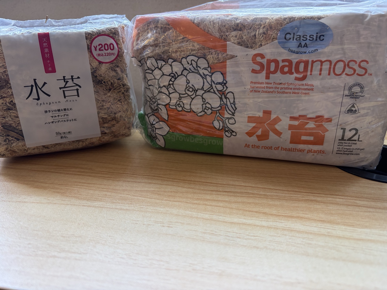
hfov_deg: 67.3
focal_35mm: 26
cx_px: 194
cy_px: 145
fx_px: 291
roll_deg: +1.3
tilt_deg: -22.3
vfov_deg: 53.1
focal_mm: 5.96
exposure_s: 1/117
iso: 125
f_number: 1.6
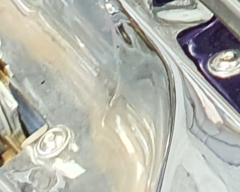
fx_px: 1521
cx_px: 744
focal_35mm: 214
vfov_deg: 6.4
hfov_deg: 7.7
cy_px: -468
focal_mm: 4.32
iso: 200
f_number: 2.4
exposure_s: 1/50
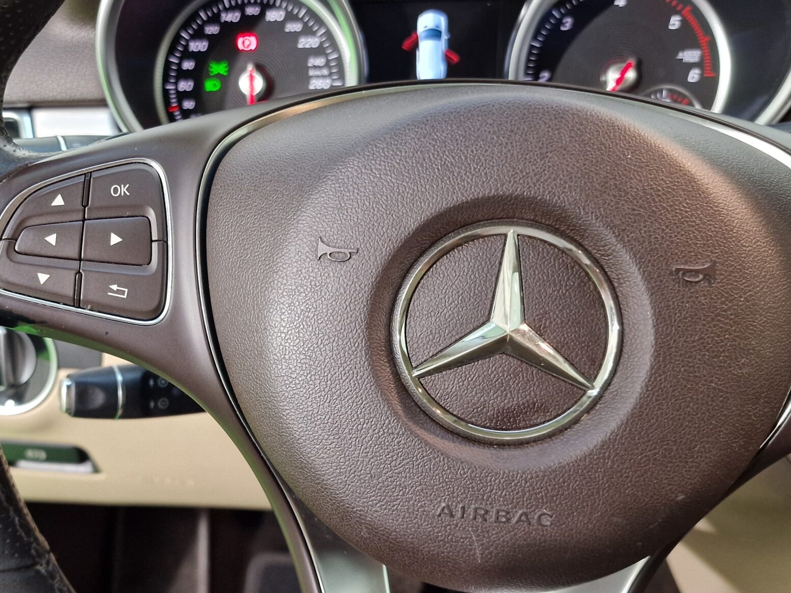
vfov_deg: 37.7
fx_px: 868
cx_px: 253
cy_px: 324
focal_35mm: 38
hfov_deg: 48.0
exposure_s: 1/33
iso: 320
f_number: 1.8
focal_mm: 6.4
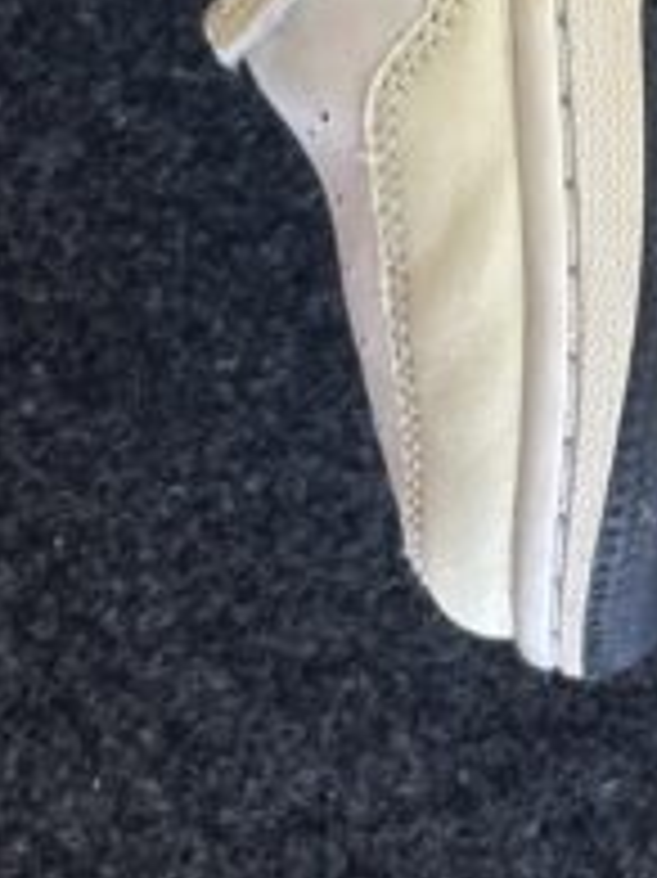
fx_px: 4991
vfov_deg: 9.8
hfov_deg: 7.5
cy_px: -313
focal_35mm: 197
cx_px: 720
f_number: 1.78
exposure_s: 1/50
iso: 100
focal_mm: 6.86
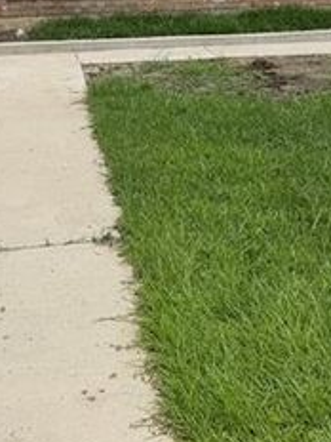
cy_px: -54
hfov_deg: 21.3
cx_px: 162
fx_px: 880
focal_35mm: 69
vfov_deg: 25.9
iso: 80
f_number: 1.78
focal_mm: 6.76
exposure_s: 1/4975
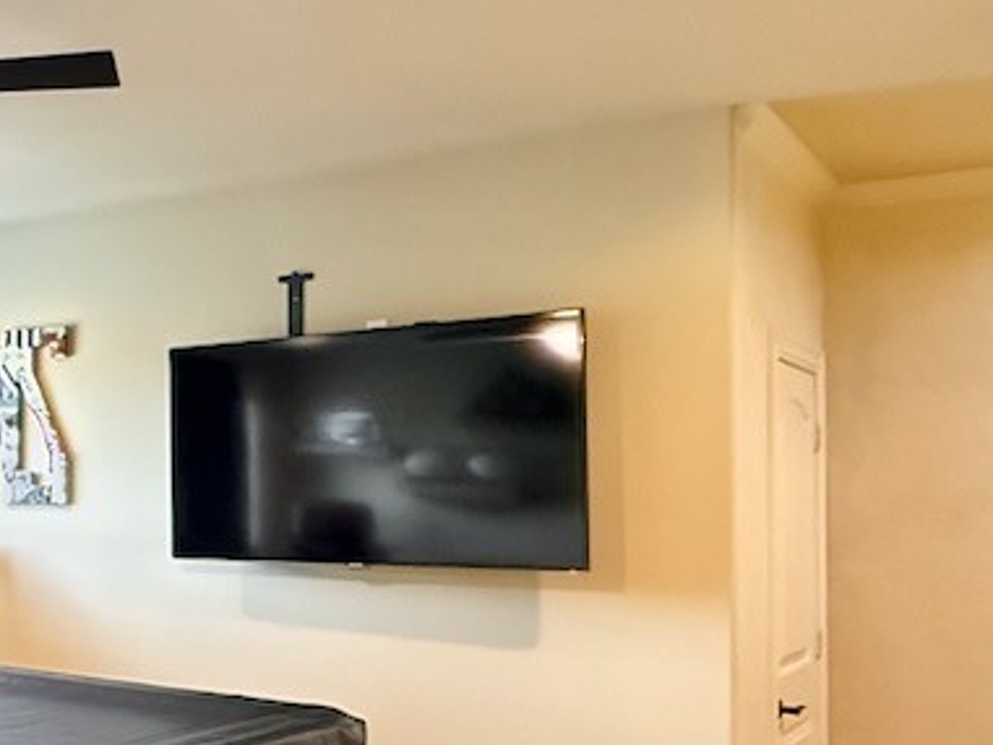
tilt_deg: +1.4
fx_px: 1349
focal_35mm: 47
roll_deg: -0.5
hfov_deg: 32.5
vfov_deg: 30.8
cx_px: -232
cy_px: 456
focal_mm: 2.22
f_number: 2.2
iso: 1600
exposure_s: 1/60
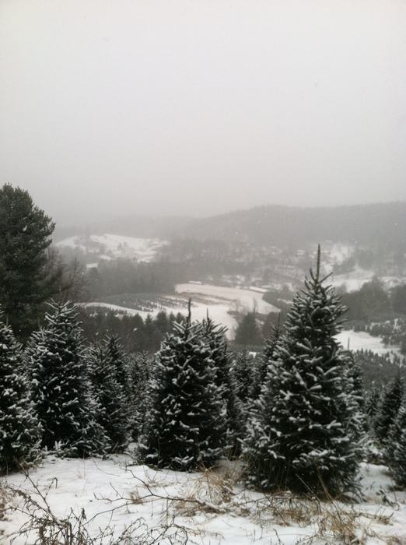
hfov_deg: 40.6
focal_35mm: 35
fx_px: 549
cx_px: 203
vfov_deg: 52.7
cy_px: 272
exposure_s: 1/833
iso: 80
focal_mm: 3.85
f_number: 2.8
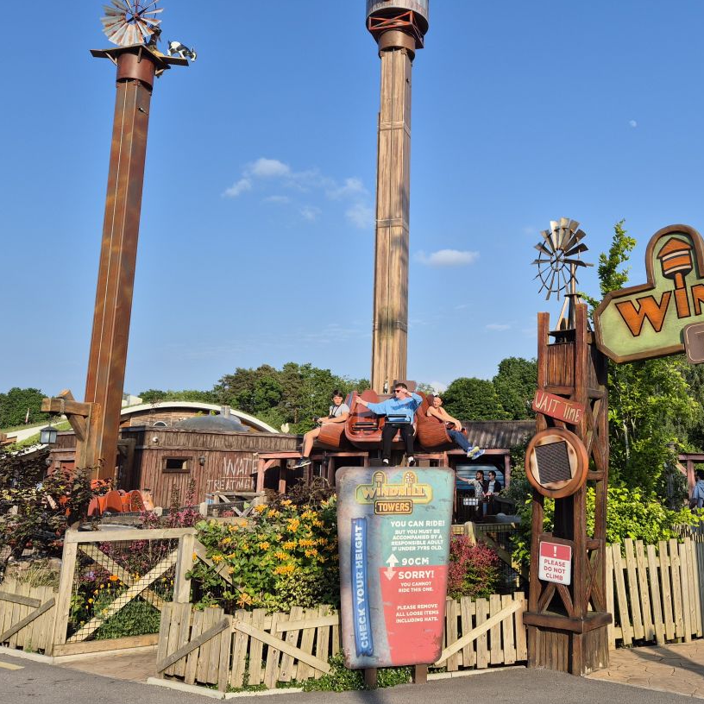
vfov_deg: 48.3
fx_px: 782
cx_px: 462
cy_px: 298
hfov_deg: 47.8
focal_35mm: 34
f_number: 1.8
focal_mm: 5.4
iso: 25
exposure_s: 1/1520
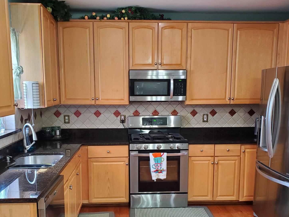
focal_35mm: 37
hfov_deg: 50.1
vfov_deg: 38.3
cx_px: 140
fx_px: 309
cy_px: 140
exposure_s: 1/39
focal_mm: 4.3
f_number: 2.4
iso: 320
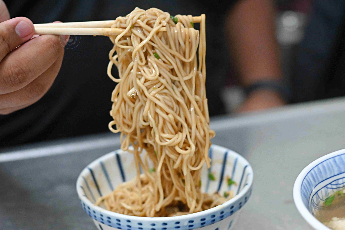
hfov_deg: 26.7
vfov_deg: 17.9
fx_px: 728
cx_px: 171
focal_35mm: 76
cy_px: 114
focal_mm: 50
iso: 4000
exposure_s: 1/200
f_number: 3.2
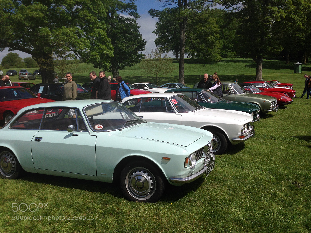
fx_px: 296
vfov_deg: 42.9
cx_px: 156
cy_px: 116
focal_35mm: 33
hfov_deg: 55.4
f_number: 2.4
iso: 50
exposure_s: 1/3623
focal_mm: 4.12
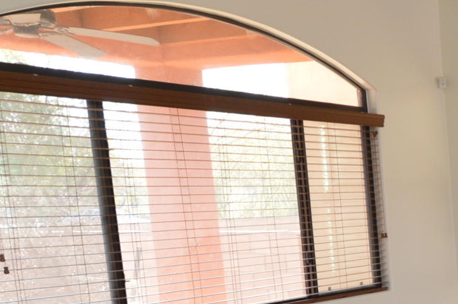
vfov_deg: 21.5
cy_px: 297
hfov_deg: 24.3
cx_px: 717
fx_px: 775
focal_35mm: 61
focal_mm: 10
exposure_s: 1/80
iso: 400
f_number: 4.5
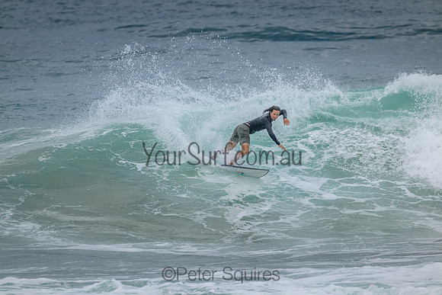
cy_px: 148
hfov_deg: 2.6
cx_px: 221
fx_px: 9824
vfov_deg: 1.7
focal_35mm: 800
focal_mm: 800
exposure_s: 1/2000
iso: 720
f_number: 11
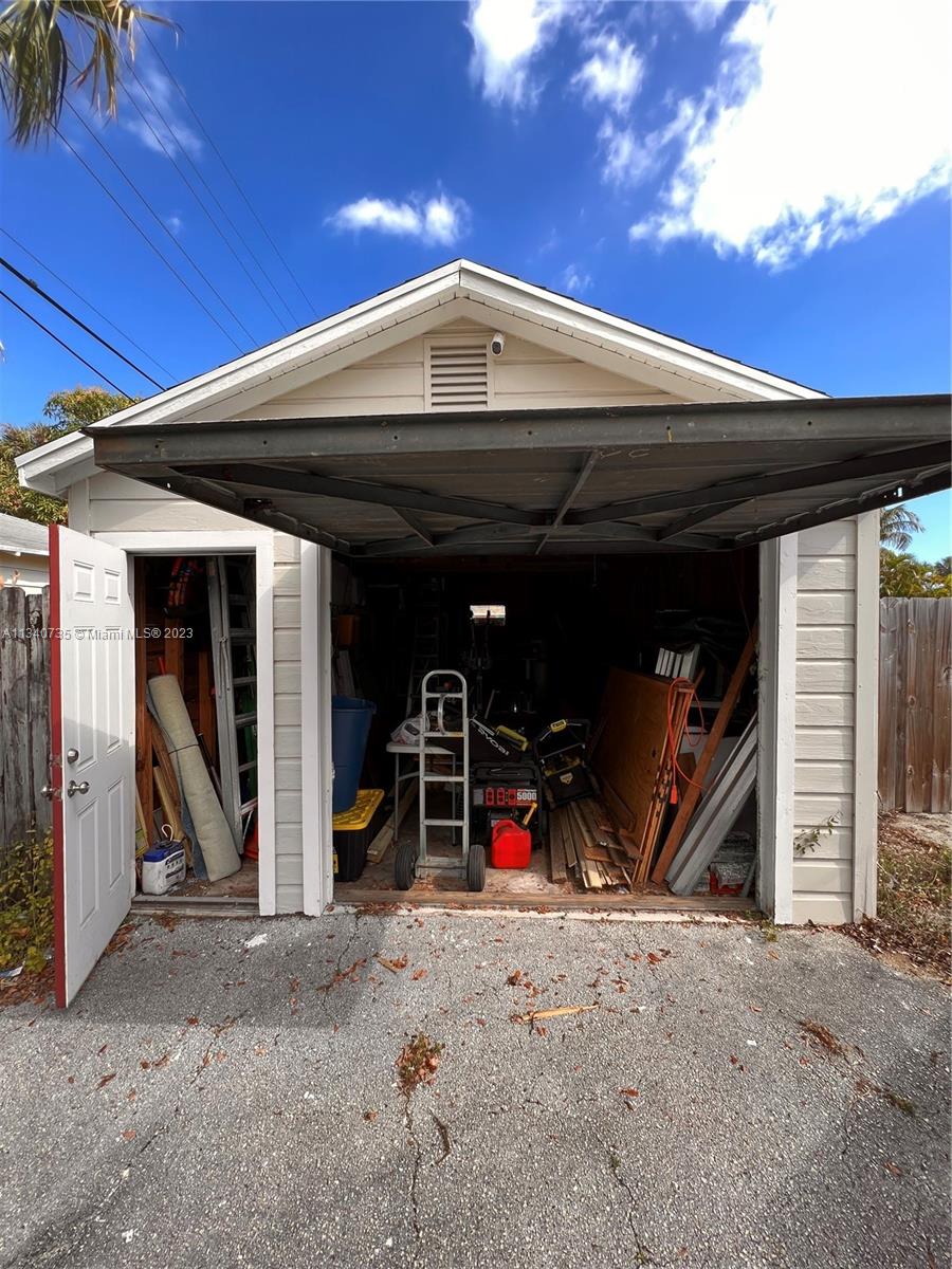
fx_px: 477
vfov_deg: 106.2
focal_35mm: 13
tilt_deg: -0.7
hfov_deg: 89.9
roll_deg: +1.1
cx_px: 476
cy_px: 634
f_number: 1.8
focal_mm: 1.57
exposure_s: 1/215
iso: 32
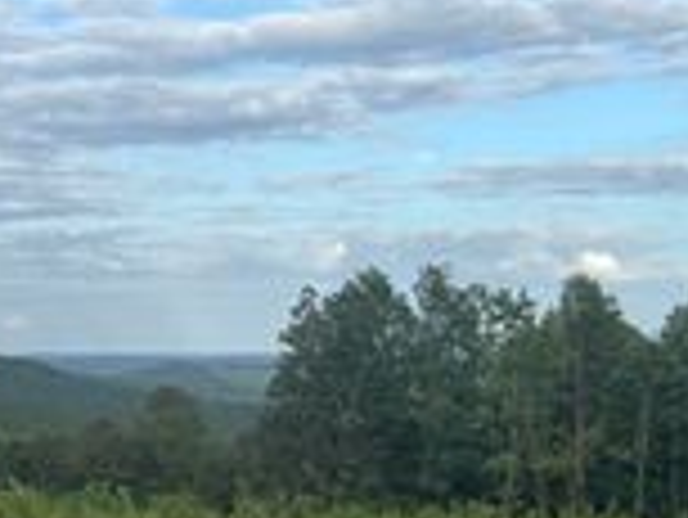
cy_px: 295
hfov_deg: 22.7
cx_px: 130
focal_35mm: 85
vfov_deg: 17.4
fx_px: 1691
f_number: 1.6
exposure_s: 1/2024
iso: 50
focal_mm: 5.96
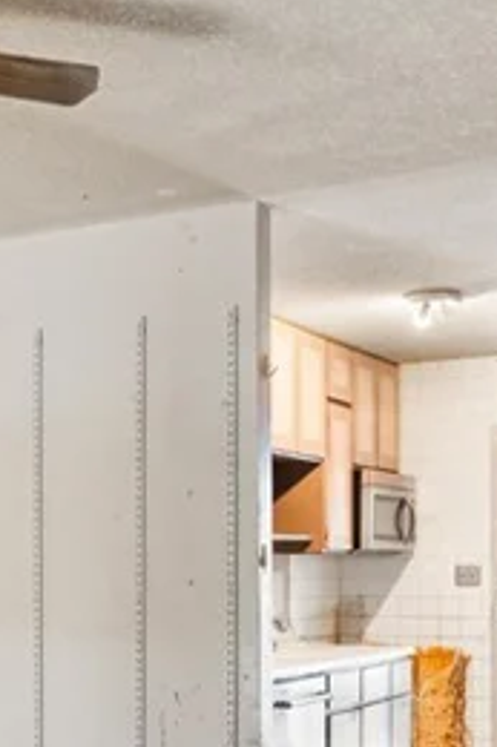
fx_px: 1389
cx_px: -149
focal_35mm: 67
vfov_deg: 29.5
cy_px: 582
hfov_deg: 18.8
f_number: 7.1
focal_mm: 17
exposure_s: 1/8
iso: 400
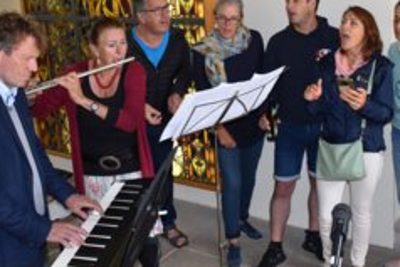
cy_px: 88
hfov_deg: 37.6
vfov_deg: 25.5
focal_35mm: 53
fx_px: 587
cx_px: 224
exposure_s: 1/80
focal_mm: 21
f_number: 4.5
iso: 800
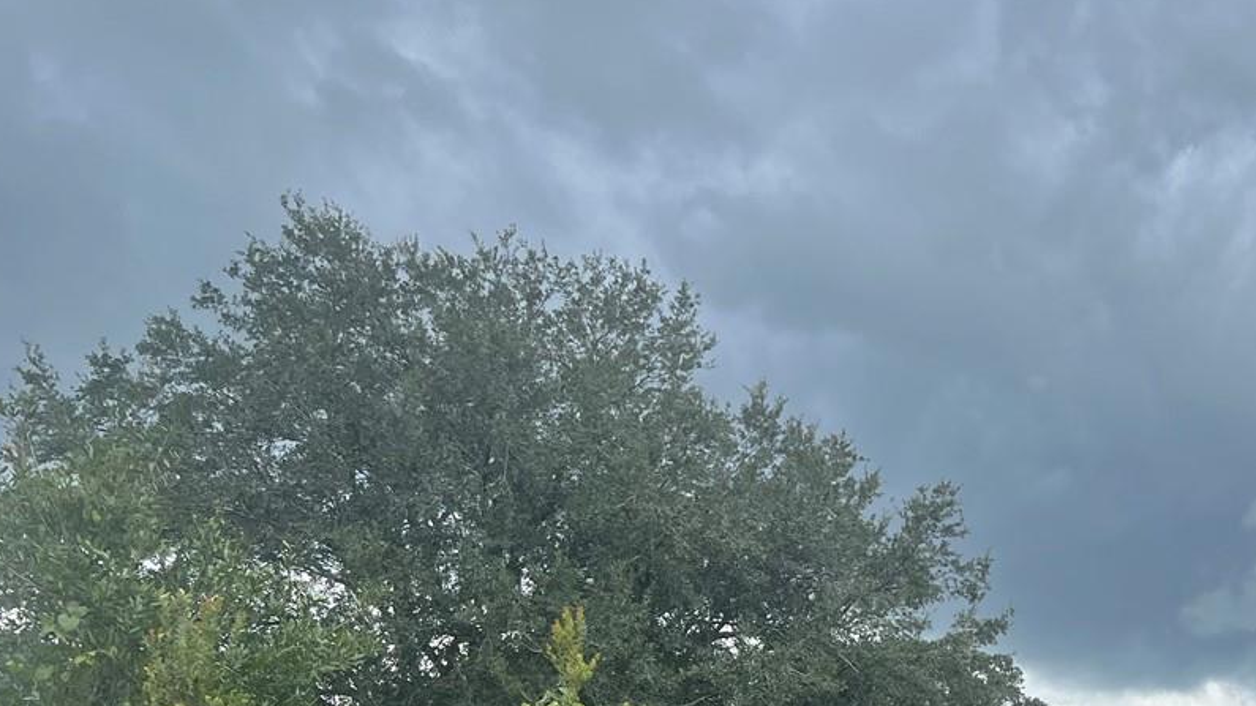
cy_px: 760
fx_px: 1898
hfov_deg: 33.6
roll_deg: +0.3
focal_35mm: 57
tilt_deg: +2.3
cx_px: 1242
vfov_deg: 20.2
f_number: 1.5
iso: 50
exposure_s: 1/2083
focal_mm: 5.7
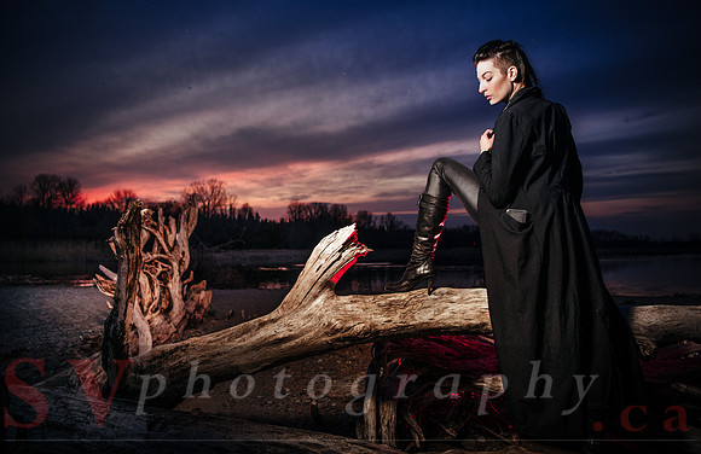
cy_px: 224
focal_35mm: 24
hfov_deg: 73.3
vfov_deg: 51.5
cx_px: 351
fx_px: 471
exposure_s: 1/60
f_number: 3.2
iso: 160
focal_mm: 24
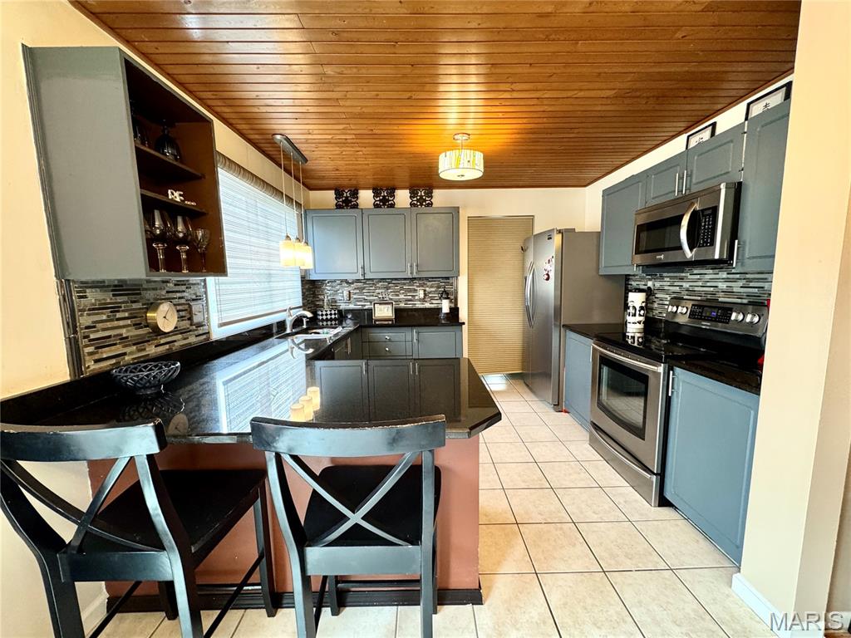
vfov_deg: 85.7
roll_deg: +0.5
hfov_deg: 102.1
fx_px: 344
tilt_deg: -7.1
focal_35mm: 14
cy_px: 319
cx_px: 426
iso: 250
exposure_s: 1/60
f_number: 2.2
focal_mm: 2.22
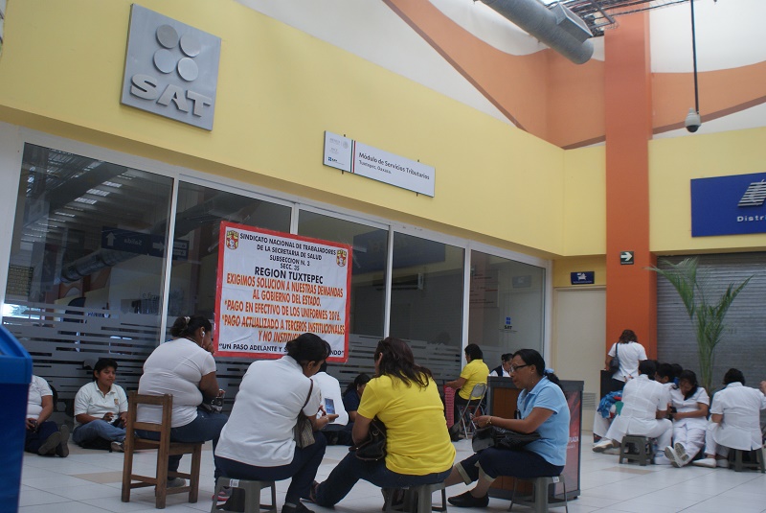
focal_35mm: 33
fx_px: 703
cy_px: 256
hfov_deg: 57.2
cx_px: 383
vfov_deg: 40.0
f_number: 4
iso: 400
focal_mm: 22
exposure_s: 1/40
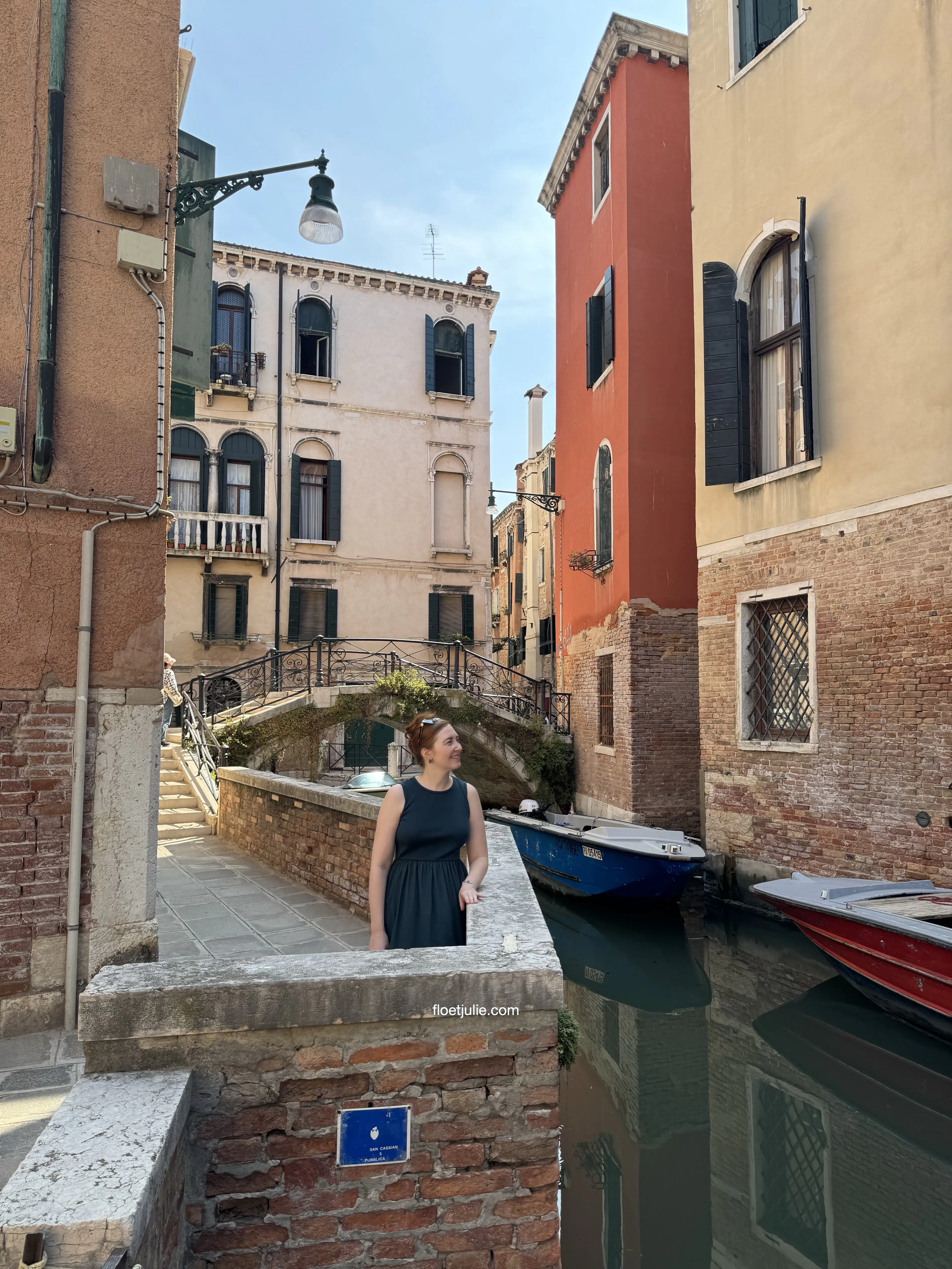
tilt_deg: +4.0
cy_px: 634
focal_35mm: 24
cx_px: 476
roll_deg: -2.2
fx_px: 880
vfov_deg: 71.6
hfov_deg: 56.8
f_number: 1.78
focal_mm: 6.76
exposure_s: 1/1311
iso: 80
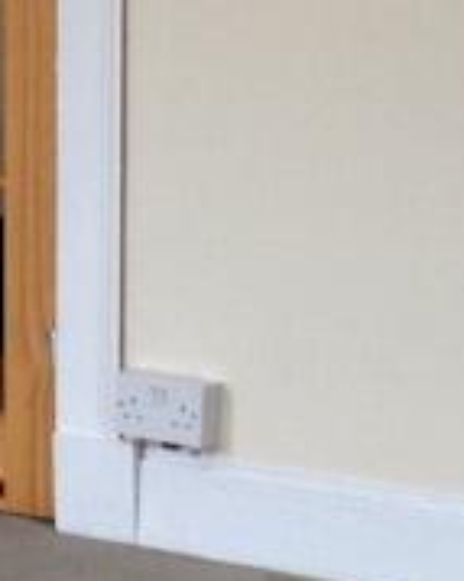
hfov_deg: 8.2
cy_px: 156
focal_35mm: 184
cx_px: -214
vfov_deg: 10.5
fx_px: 3161
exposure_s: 1/20
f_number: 2.4
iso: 100
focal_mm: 4.12
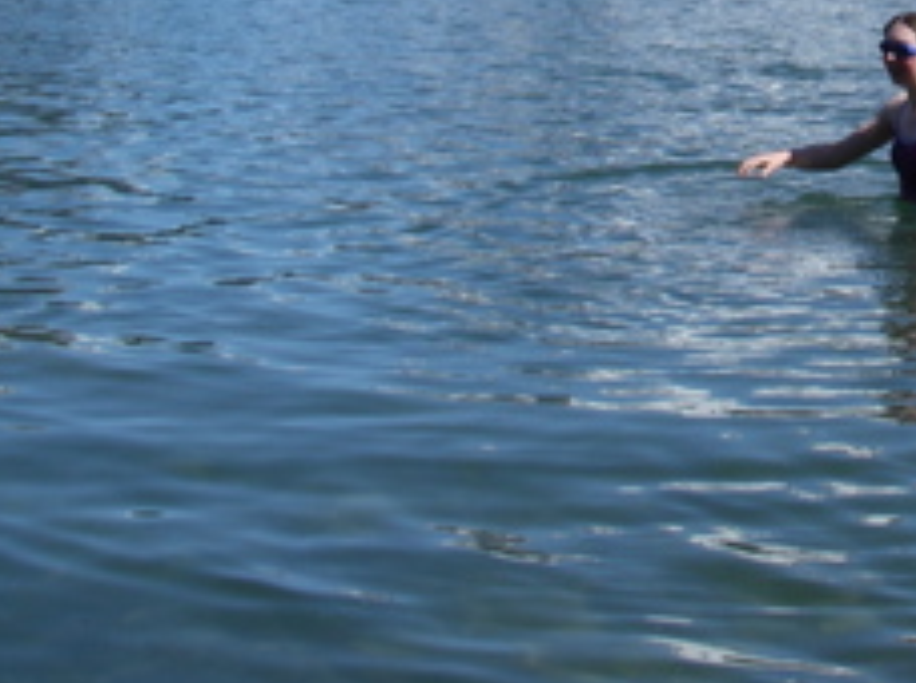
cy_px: -22
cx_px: 974
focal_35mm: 93
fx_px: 2456
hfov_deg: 20.3
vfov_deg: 15.5
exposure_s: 1/250
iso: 64
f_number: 6.6
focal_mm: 6.3
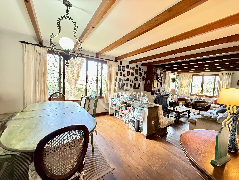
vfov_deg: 85.7
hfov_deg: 102.1
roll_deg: -2.2
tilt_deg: -3.5
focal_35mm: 14
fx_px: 97
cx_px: 120
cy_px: 90
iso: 640
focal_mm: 2.22
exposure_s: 1/60
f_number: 2.2
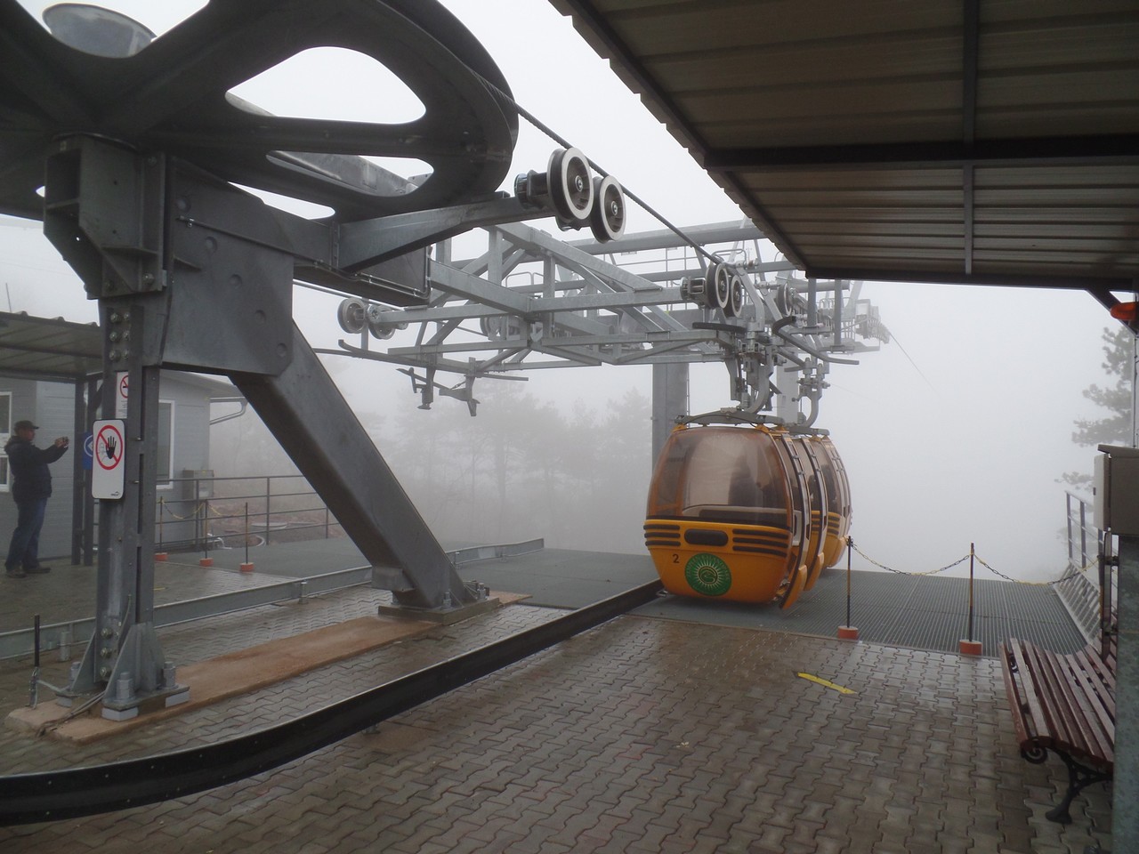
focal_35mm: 23
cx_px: 570
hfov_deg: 73.9
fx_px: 757
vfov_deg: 58.9
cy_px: 427
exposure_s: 1/180
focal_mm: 4.1
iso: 100
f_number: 3.5
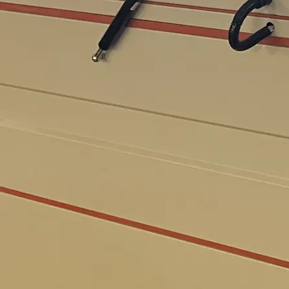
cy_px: 189
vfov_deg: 17.2
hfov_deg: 16.4
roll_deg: +6.0
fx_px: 954
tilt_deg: -22.9
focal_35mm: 101
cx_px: 366
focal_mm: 5.1
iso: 160
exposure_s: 1/60
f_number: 1.6
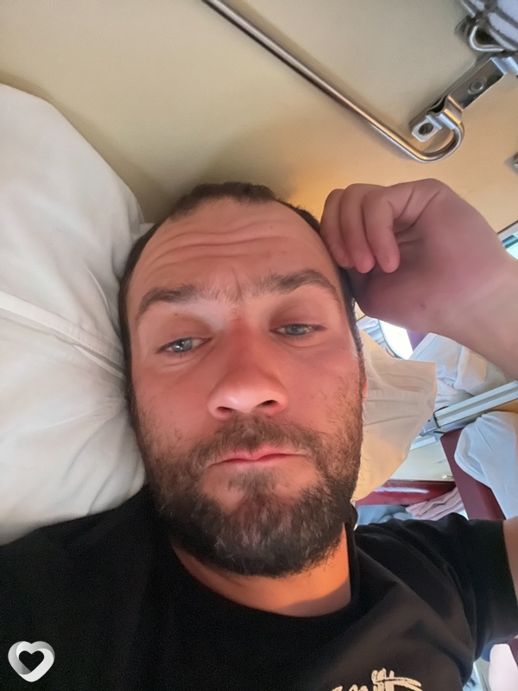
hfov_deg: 58.9
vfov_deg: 73.9
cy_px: 346
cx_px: 259
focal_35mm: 23
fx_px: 459
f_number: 2.2
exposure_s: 1/7
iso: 2000
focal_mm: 2.71
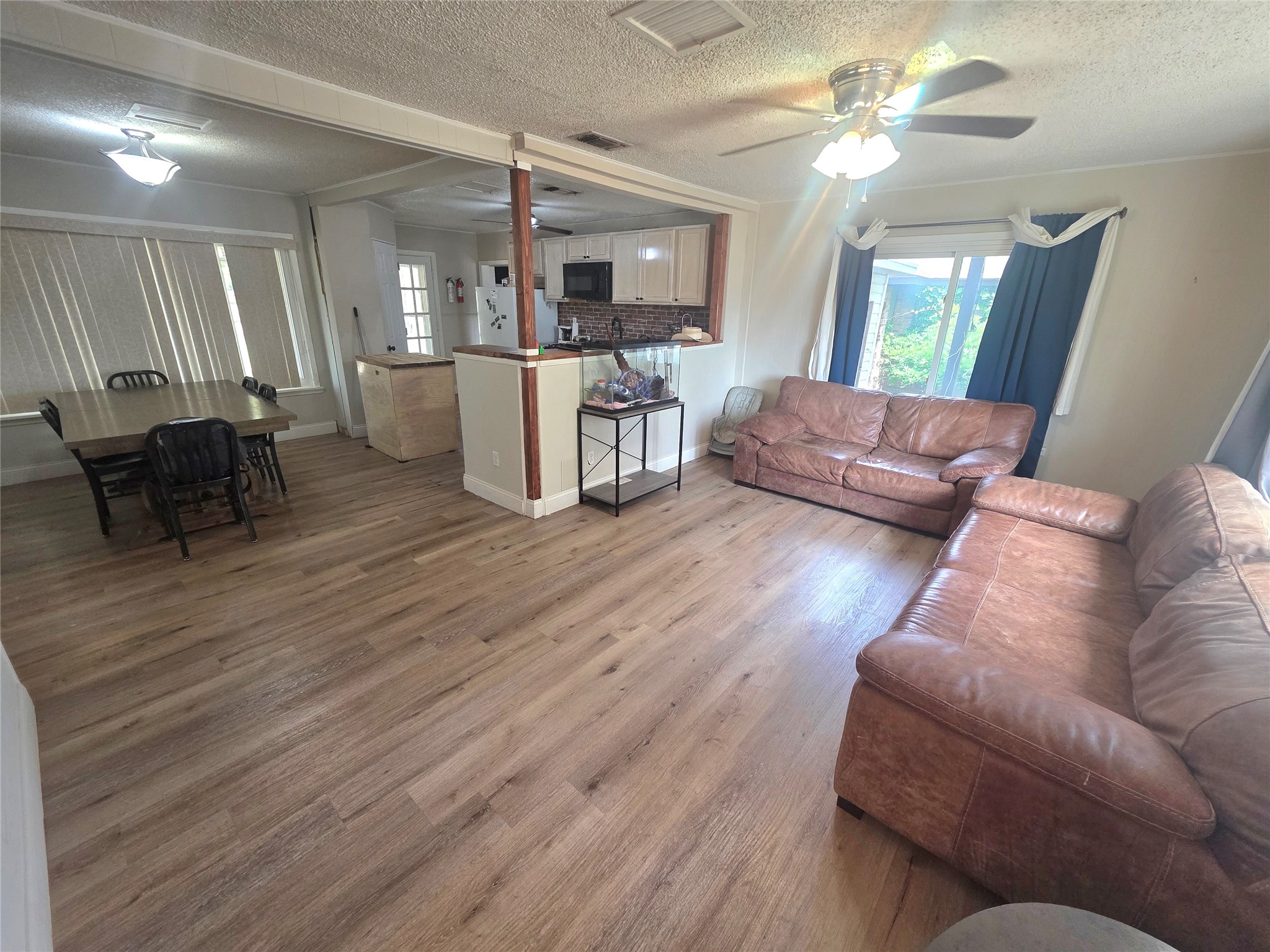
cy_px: 476
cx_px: 635
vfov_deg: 89.9
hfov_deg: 106.2
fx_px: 477
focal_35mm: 13
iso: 200
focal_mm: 2.2
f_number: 1.9
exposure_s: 1/120
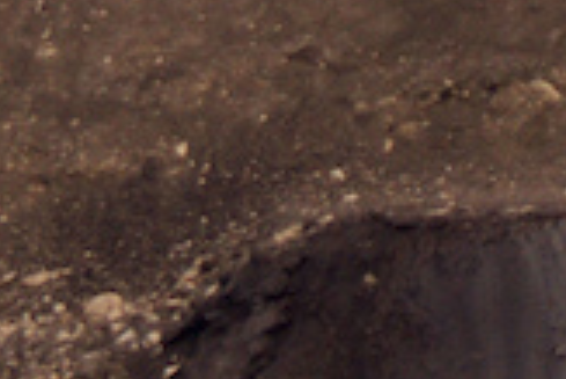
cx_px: 875
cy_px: -781
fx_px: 7396
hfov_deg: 4.4
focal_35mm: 470
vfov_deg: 2.9
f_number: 5.6
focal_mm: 50
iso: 250
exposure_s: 1/80
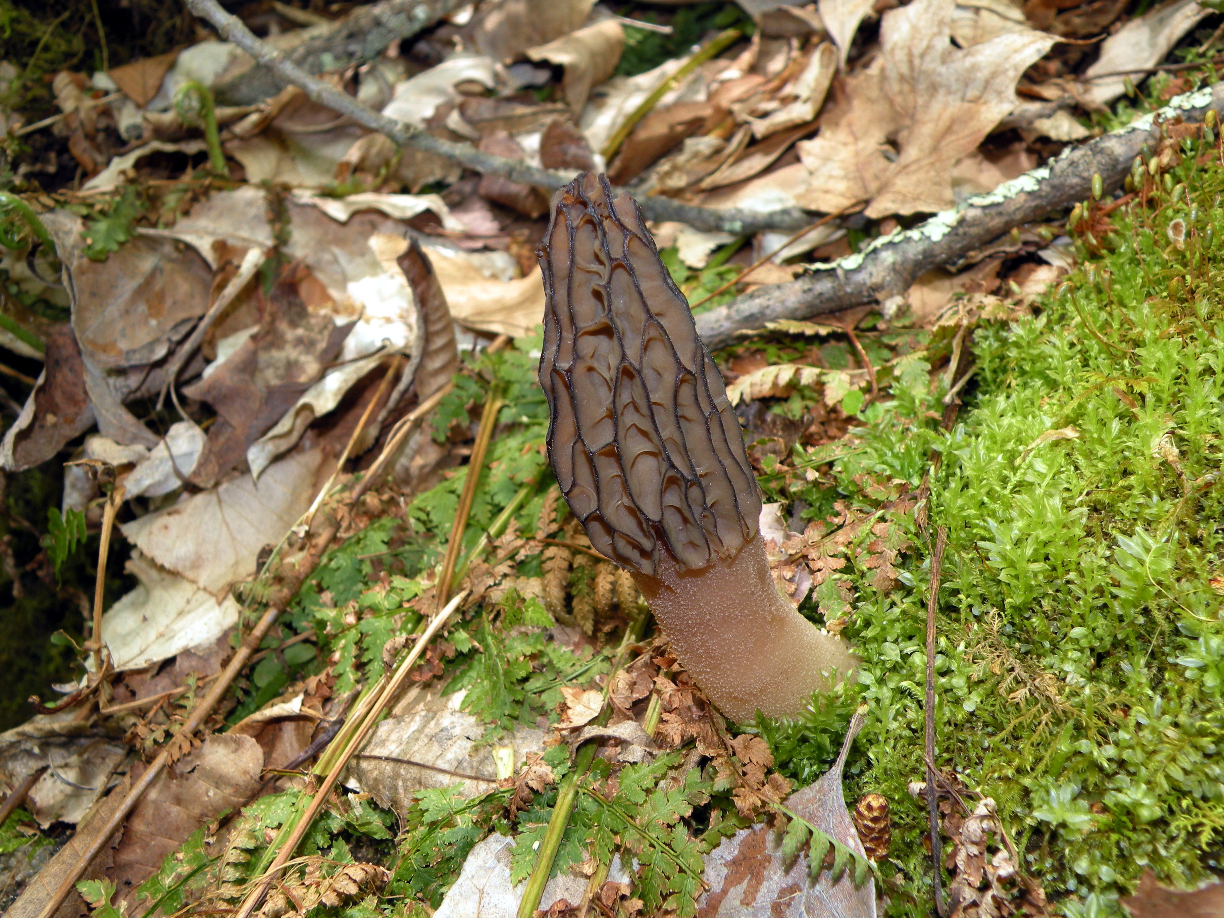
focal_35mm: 42
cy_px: 459
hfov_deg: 44.8
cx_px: 612
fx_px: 1485
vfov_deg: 34.3
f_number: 3.5
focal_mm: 7.4
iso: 64
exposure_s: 1/95.2
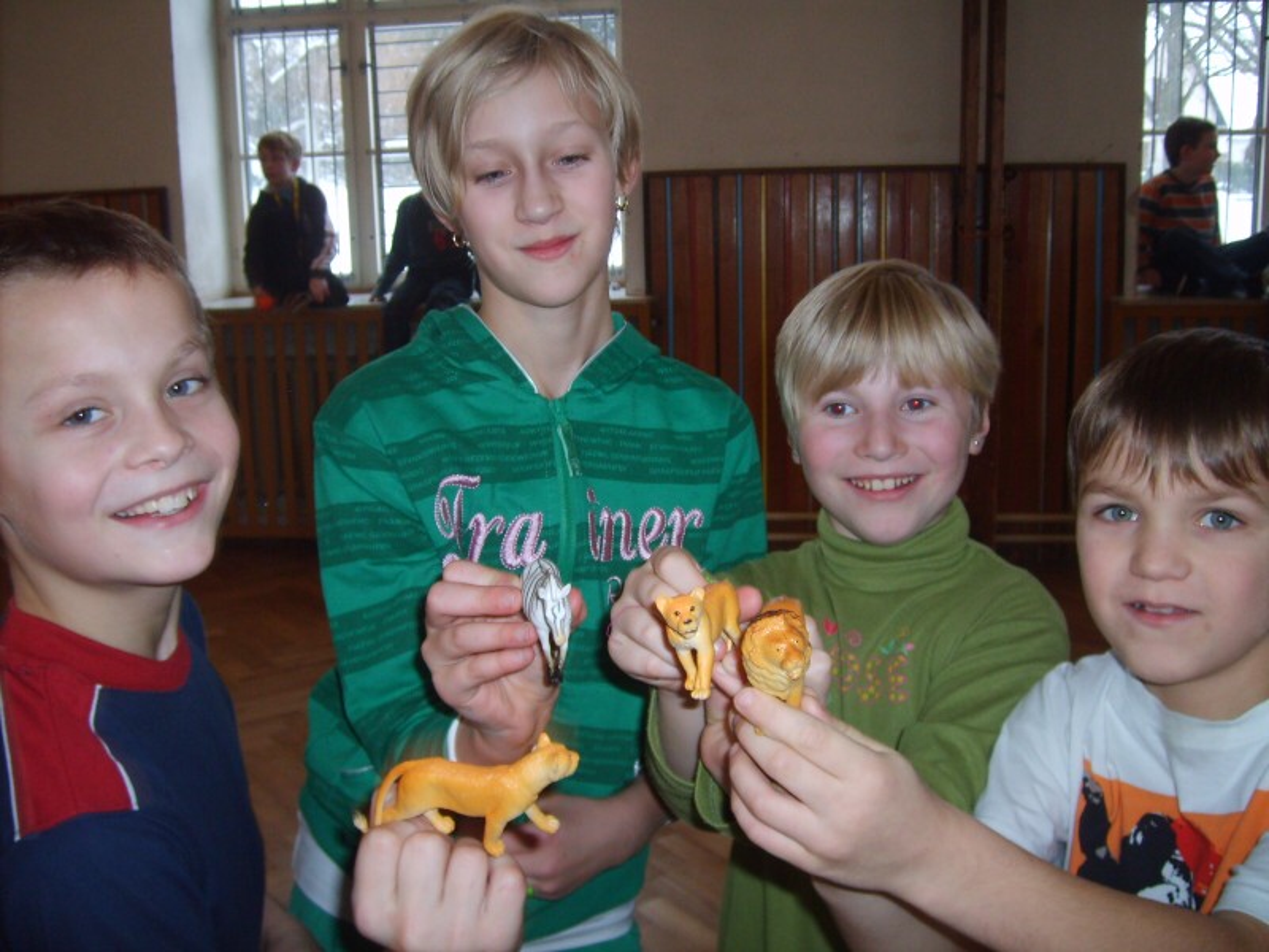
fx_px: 1283
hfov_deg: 52.6
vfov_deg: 40.7
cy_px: 476
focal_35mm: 35
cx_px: 634
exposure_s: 1/45
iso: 100
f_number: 2.8
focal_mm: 5.8
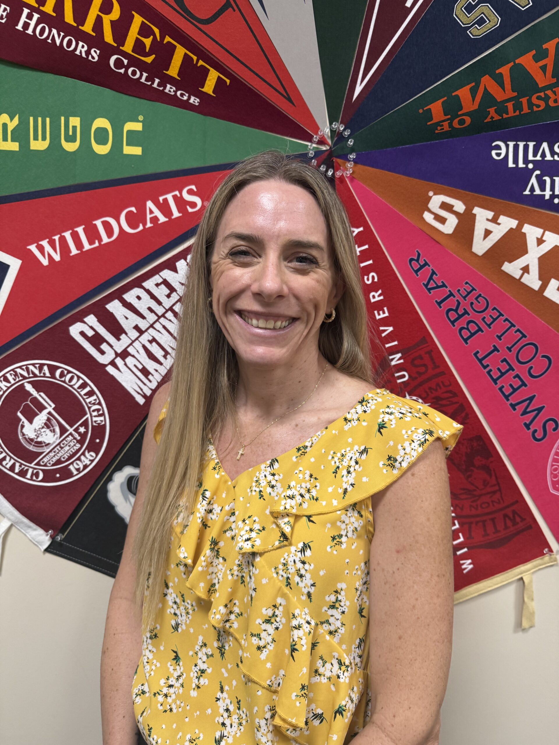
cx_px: 280
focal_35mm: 24
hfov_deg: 56.8
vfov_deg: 71.6
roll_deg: -1.3
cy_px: 372
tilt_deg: -6.4
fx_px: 517
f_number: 1.78
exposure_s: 1/96
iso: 200
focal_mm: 6.76
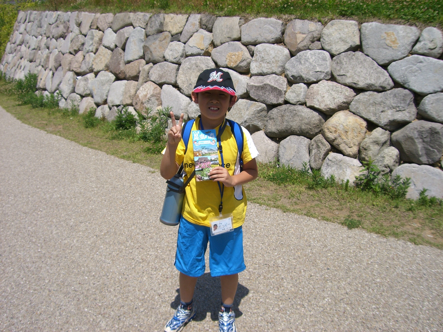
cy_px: 166
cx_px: 222
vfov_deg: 37.7
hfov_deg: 49.0
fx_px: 486
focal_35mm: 38
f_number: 4.3
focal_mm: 6.2
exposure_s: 1/800
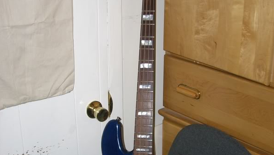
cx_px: 138
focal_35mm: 56
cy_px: 94
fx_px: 407
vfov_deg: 21.4
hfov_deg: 37.2
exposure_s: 1/60
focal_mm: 6.2
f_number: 2.7
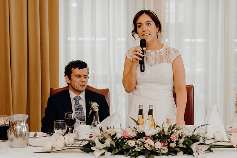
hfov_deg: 20.0
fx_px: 672
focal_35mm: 102
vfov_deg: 13.4
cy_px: 79
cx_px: 118
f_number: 2.8
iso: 800
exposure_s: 1/200
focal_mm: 68
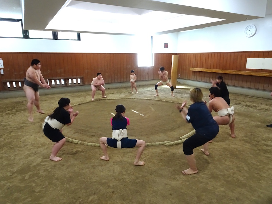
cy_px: 102
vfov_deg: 56.8
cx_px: 136
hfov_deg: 71.6
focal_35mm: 24
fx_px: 189
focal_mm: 4.1
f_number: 3.5
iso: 500
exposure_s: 1/30
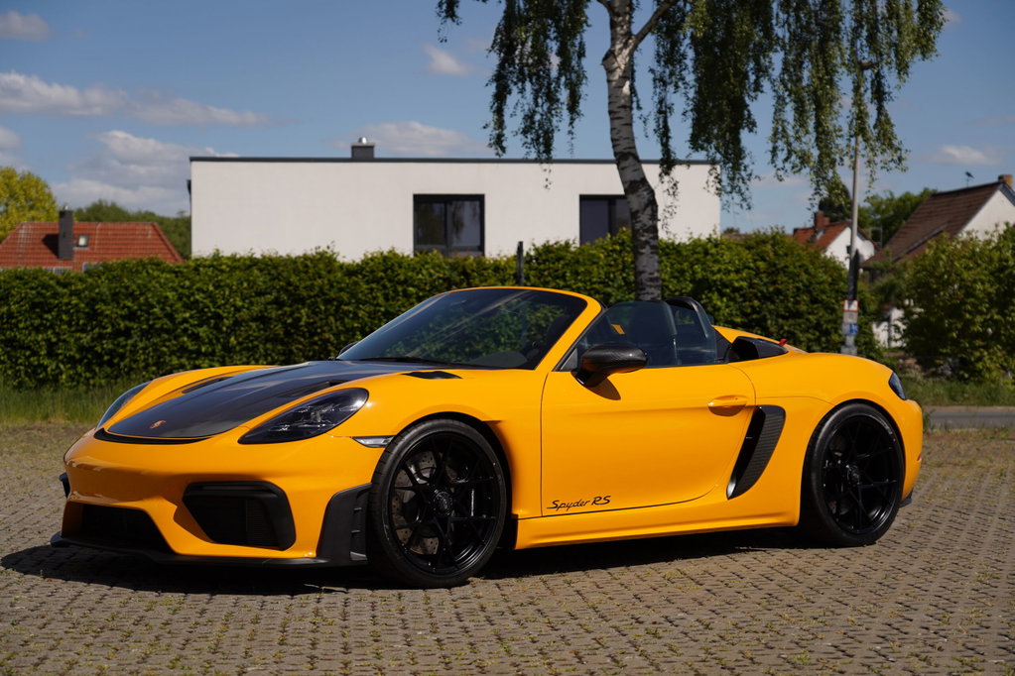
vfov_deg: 19.5
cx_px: 508
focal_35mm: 70
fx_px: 1973
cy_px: 338
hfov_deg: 28.8
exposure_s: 1/2000
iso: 100
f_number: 4.5
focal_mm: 70
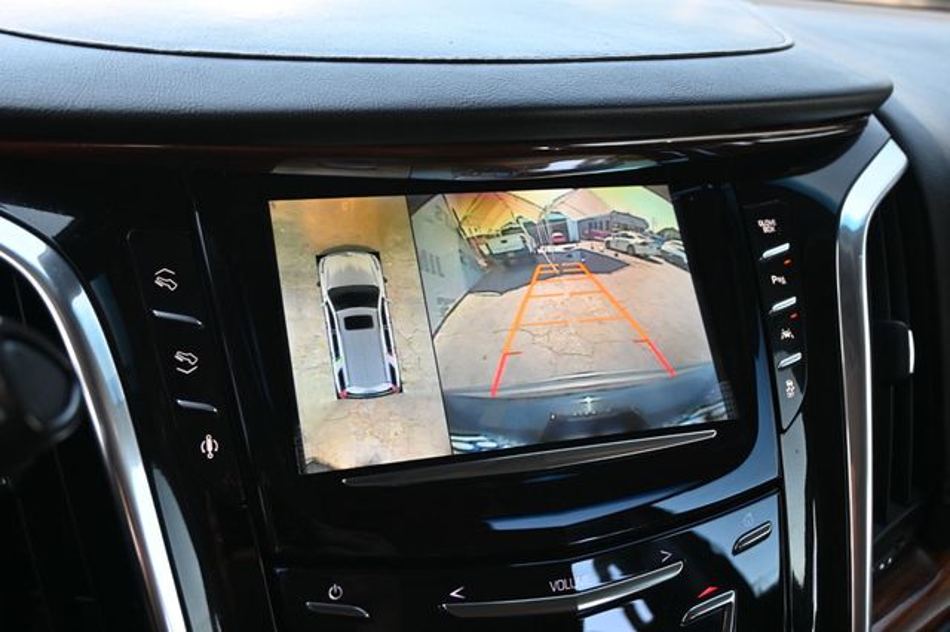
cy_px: 316
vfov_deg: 35.5
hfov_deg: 51.3
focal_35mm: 38
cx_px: 475
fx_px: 989
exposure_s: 1/125
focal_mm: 25
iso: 450
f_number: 4.2
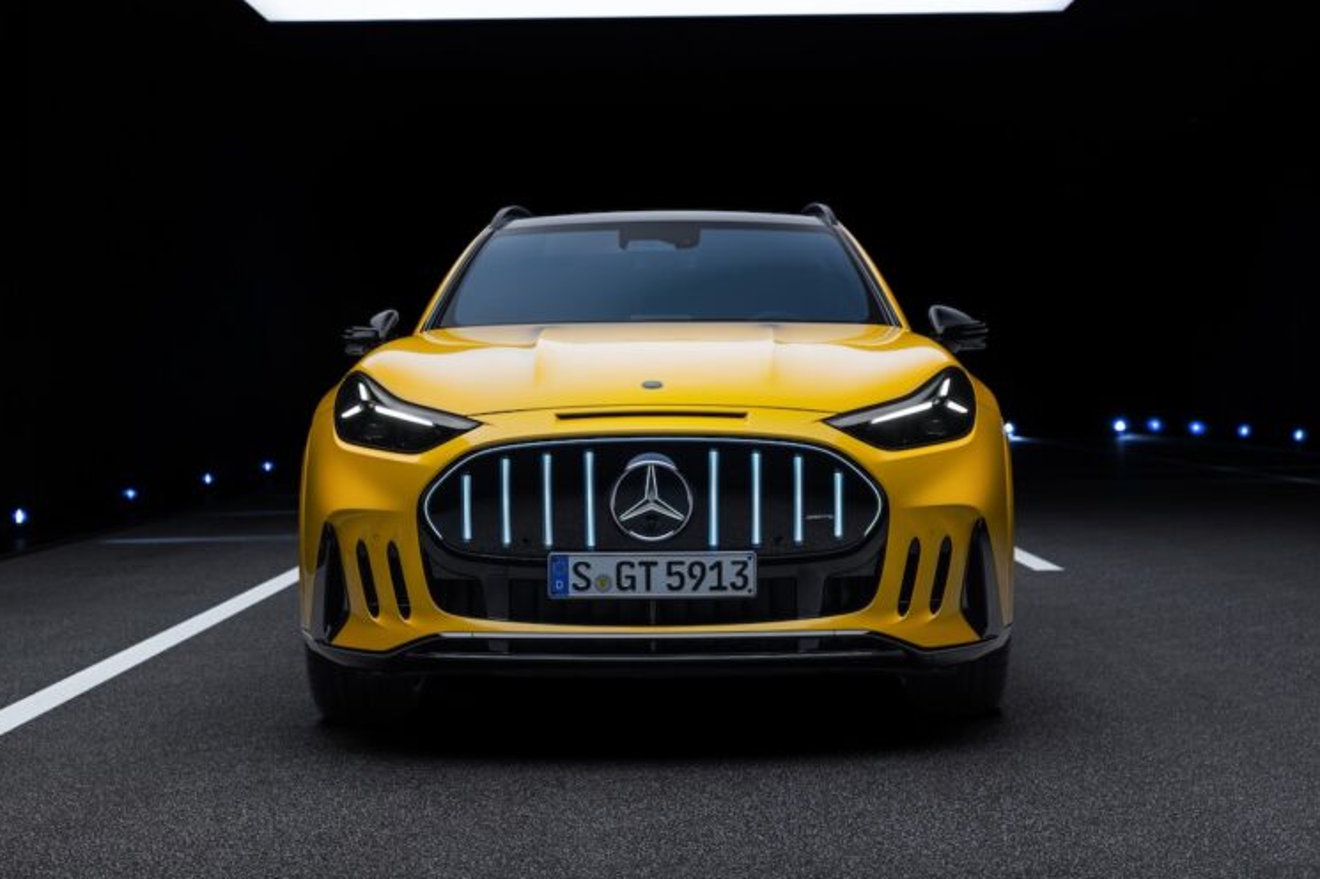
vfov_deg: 24.6
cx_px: 663
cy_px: 440
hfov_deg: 36.3
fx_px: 2016
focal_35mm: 55
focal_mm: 50
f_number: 4.5
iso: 100
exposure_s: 1/20
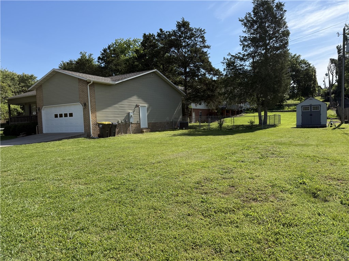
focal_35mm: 24
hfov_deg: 71.6
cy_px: 130
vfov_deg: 56.8
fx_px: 242
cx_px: 174
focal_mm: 6.76
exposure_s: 1/3759
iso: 100
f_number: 1.78
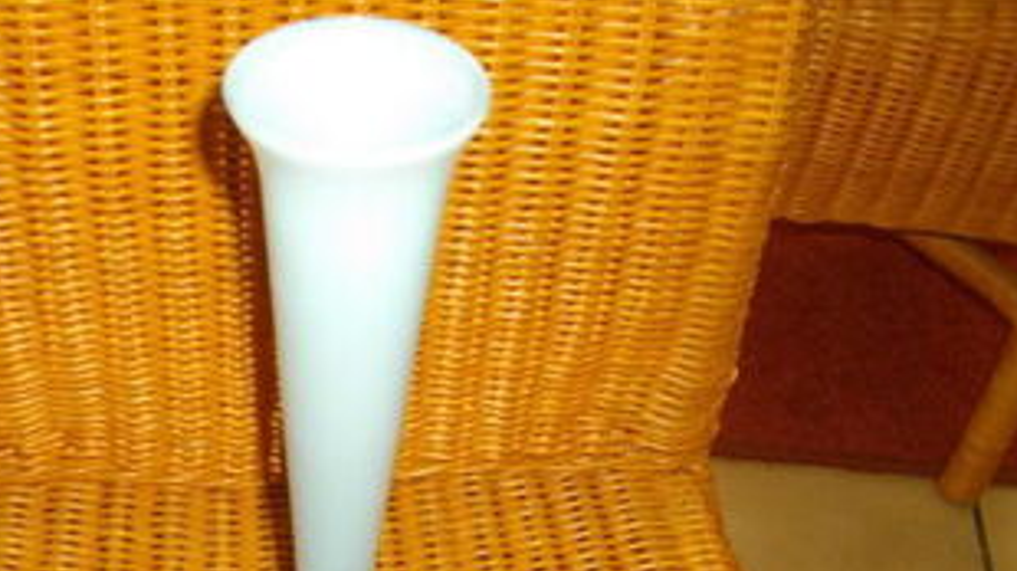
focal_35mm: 54
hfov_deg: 37.6
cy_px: 496
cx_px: 262
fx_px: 1455
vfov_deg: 21.8
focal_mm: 5.7
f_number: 2.9
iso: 200
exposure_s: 1/50
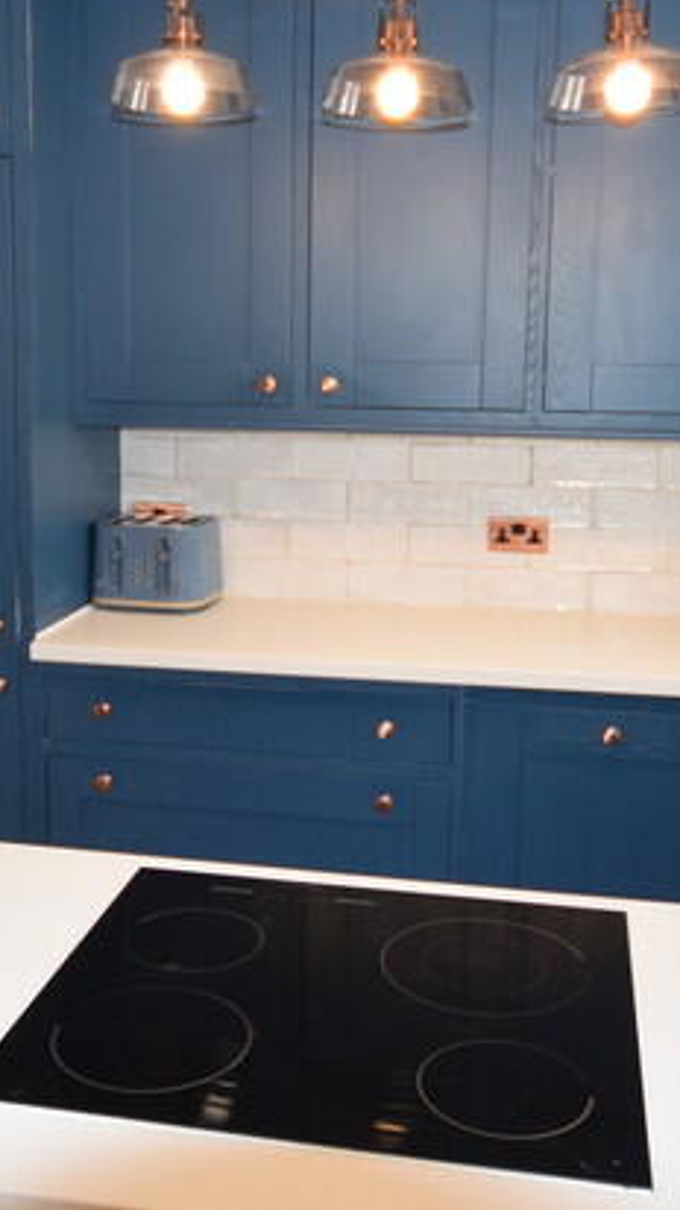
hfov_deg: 30.3
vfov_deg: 51.5
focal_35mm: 39
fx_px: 1251
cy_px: 543
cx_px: 276
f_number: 5
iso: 800
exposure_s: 1/100
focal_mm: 10
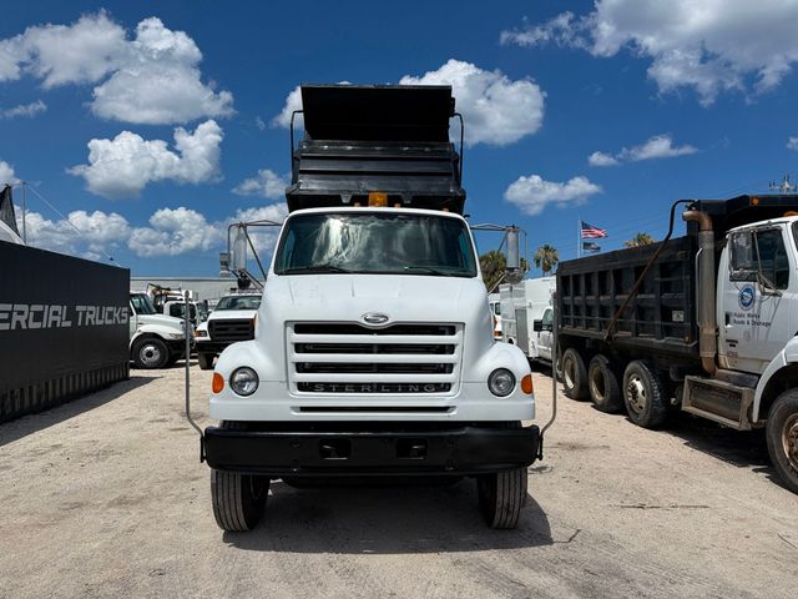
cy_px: 300
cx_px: 399
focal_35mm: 24
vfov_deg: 56.8
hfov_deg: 71.6
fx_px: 553
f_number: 1.78
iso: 80
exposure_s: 1/11905
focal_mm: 6.76
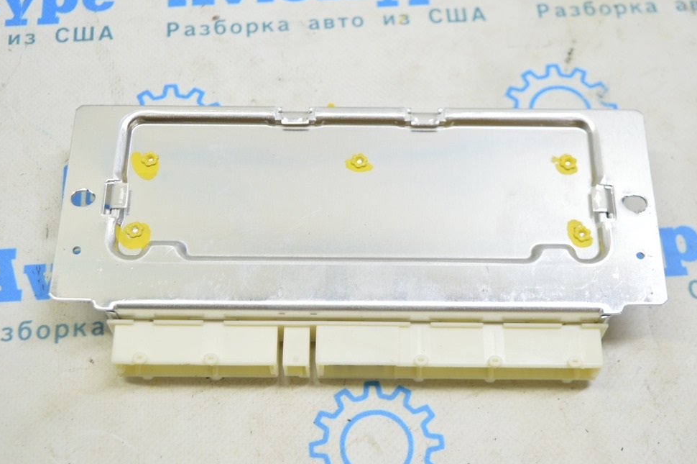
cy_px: 220
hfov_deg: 35.1
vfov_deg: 23.7
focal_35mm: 57
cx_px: 346
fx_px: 1103
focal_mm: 36
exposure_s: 1/20
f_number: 5.6
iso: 400
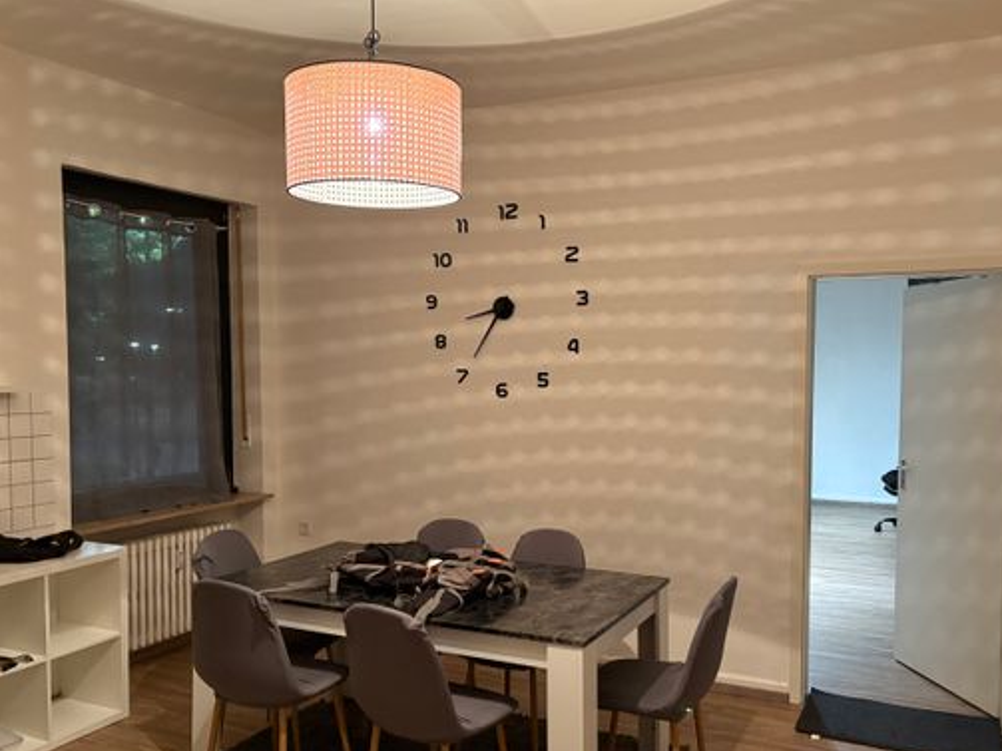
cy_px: 410
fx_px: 897
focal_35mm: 31
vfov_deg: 45.4
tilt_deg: -3.9
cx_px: 530
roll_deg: +0.1
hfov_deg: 58.3
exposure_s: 1/33
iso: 400
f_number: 1.6
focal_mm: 5.96
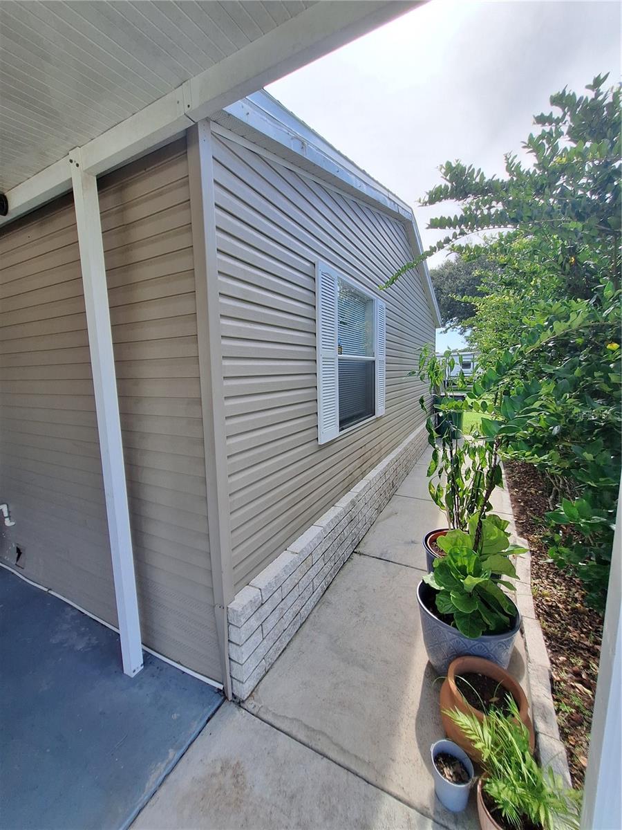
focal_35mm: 13
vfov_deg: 106.2
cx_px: 311
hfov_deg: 89.9
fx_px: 311
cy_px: 415
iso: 40
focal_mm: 1.74
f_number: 2.2
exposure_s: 1/677
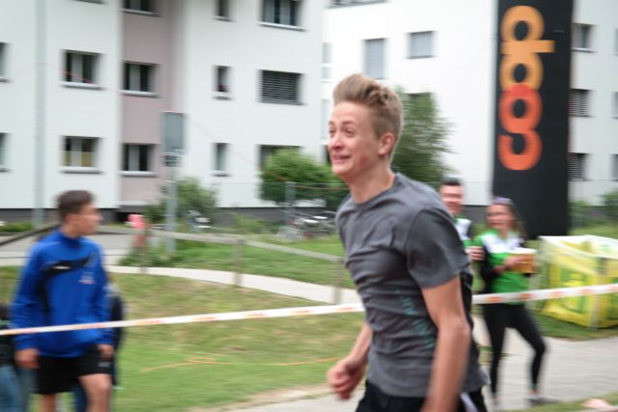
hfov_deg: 24.2
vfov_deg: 16.3
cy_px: 206
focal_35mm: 84
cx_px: 309
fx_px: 1442
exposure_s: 1/160
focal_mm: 55
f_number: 5.6
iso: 200
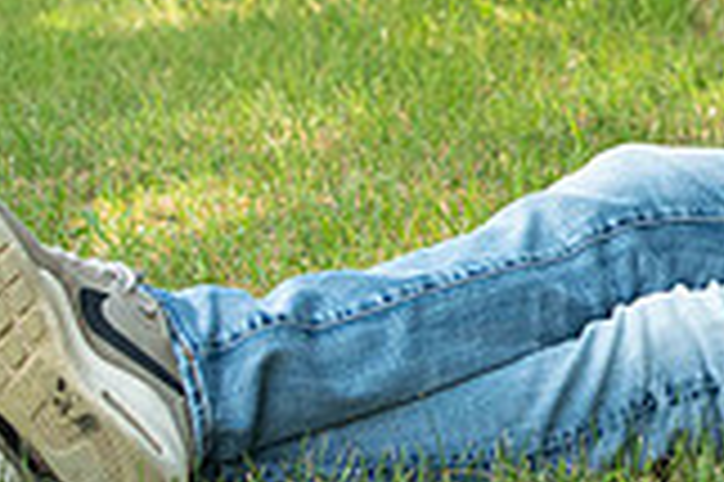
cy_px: -142
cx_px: 1039
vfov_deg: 5.4
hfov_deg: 8.0
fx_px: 5083
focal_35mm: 253
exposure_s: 1/200
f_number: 5
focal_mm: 70
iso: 400
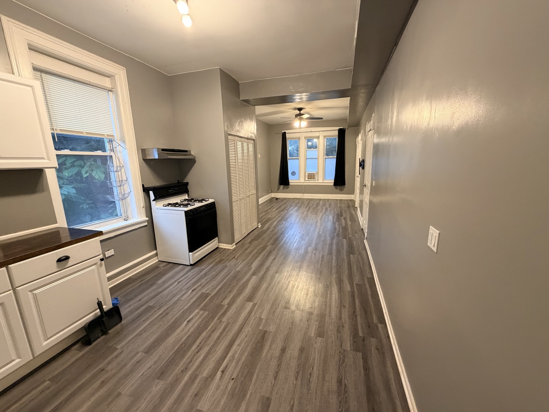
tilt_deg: -11.9
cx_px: 274
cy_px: 206
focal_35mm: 14
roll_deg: +1.4
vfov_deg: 85.7
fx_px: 222
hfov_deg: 102.1
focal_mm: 2.22
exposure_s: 1/60
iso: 320
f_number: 2.2
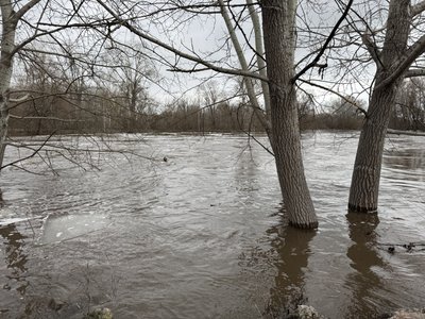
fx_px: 295
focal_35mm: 24
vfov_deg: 56.8
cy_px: 160
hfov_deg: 71.6
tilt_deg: -6.4
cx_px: 212
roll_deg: +0.4
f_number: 1.78
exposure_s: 1/253
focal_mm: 6.76
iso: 64
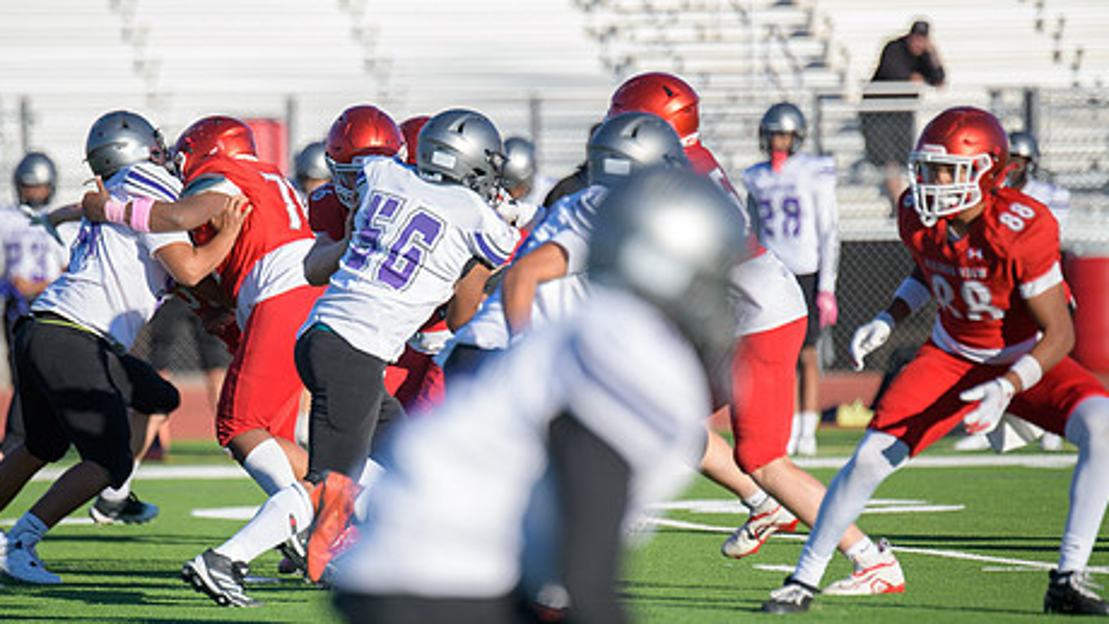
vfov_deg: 3.1
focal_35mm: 396
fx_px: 11648
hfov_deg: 5.5
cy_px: 382
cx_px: 419
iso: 400
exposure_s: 1/4000
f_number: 2.8
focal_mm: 300
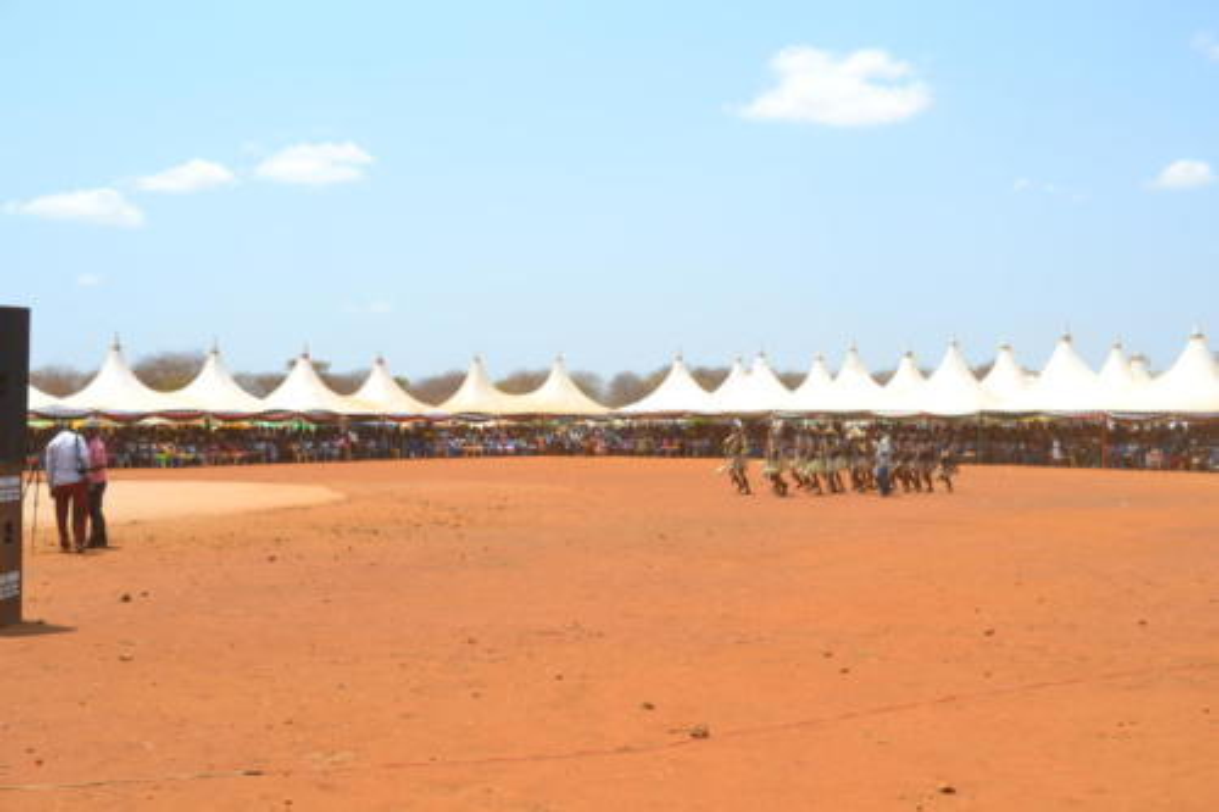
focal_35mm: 39
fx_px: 1320
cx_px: 610
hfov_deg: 49.6
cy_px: 406
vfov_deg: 34.2
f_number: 9
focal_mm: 26
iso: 100
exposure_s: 1/320
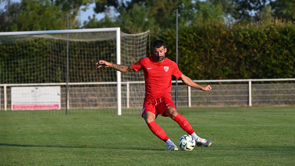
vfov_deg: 4.5
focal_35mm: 271
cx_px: 153
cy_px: 80
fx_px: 2120
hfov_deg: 8.0
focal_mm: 240
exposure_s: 1/1000
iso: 800
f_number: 7.1
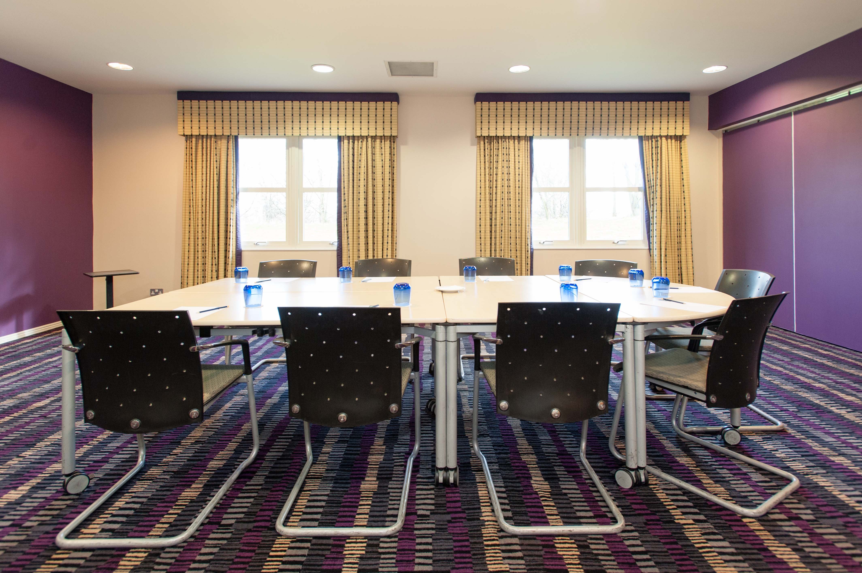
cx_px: 431
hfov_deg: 86.9
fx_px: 455
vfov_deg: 64.5
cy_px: 286
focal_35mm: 19
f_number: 4
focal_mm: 19
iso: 640
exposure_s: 1/50
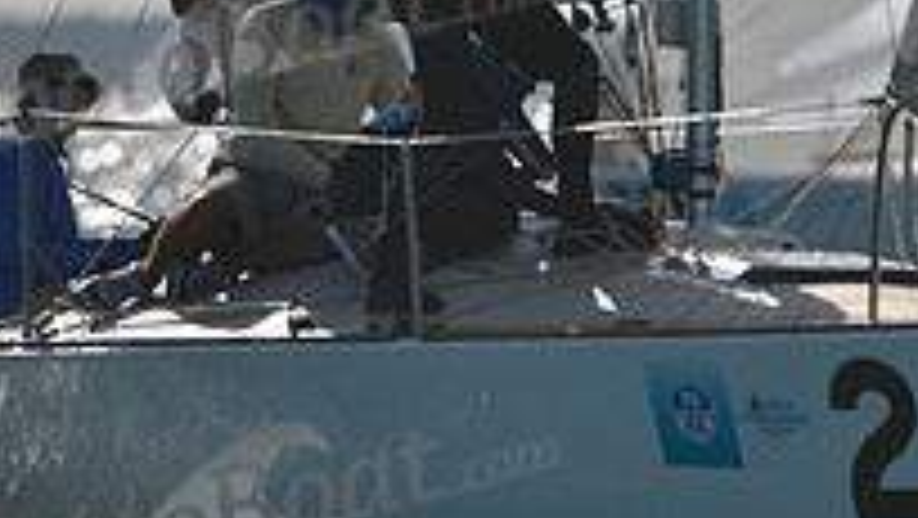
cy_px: 218
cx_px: 796
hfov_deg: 1.8
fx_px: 28982
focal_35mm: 1190
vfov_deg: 1.0
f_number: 4
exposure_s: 1/6400
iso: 200
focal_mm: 400
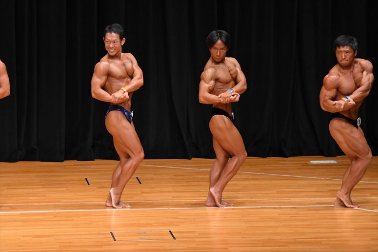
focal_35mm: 255
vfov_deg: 5.4
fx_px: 2676
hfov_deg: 8.1
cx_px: 189
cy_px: 126
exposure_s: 1/400
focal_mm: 170
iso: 4000
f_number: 5.6
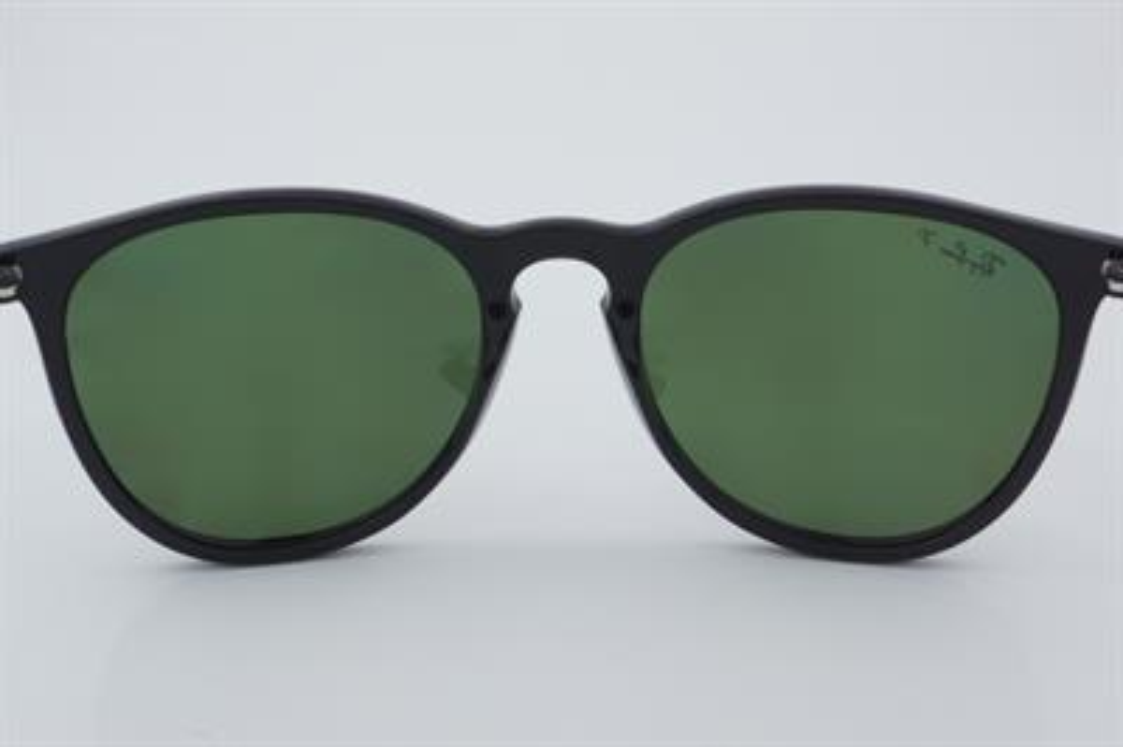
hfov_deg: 33.4
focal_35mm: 60
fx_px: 1870
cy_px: 374
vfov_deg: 22.6
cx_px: 562
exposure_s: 1/4
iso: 100
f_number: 32
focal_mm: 40
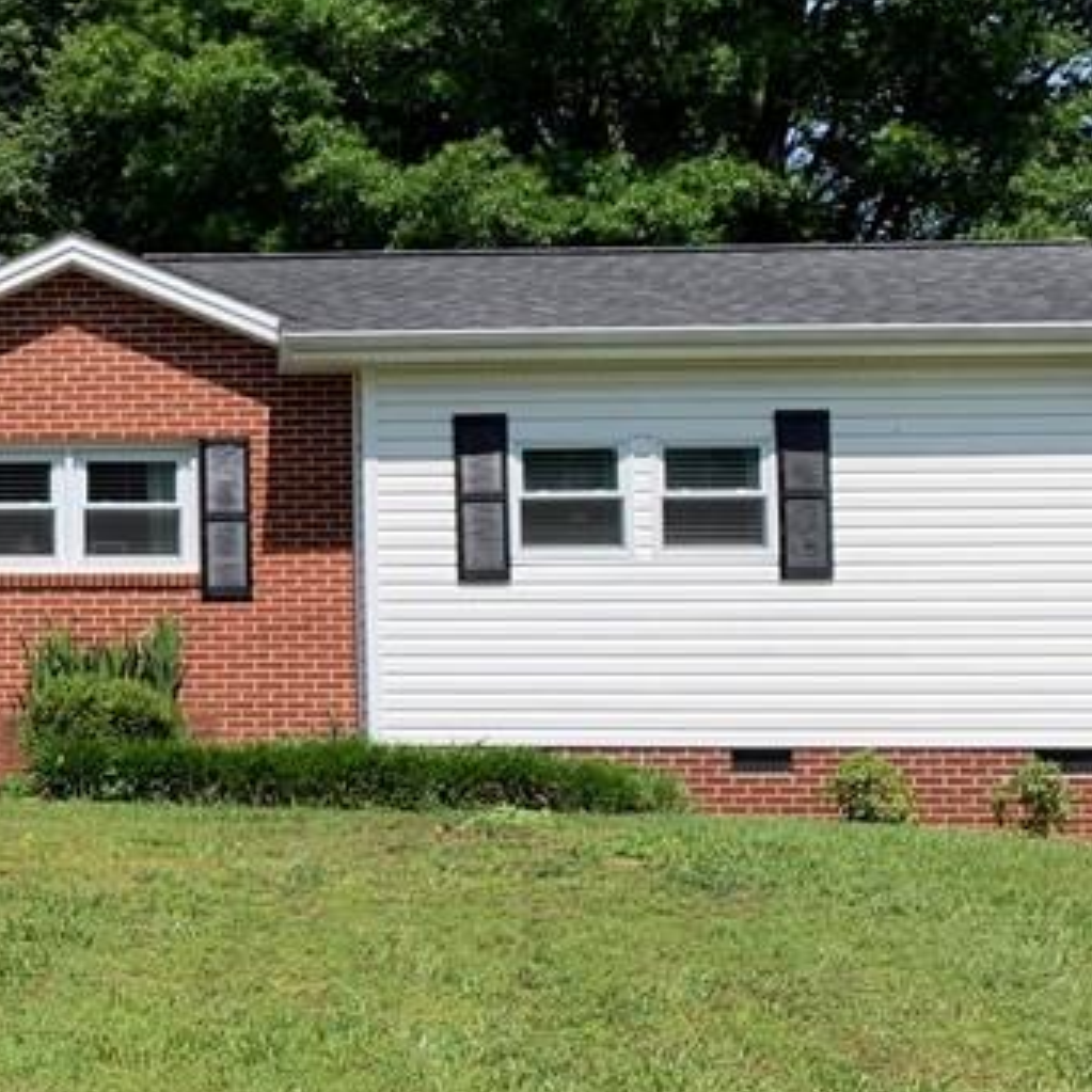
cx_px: -237
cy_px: 612
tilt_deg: +4.4
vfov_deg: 25.0
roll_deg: -1.0
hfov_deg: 22.9
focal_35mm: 69
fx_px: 2463
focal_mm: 4.25
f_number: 1.8
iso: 25
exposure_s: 1/1427
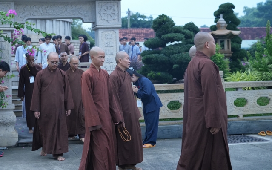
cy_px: 54
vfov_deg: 23.0
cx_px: 76
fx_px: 415
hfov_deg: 35.7
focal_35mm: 56
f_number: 2.8
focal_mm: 36
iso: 2000
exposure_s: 1/160
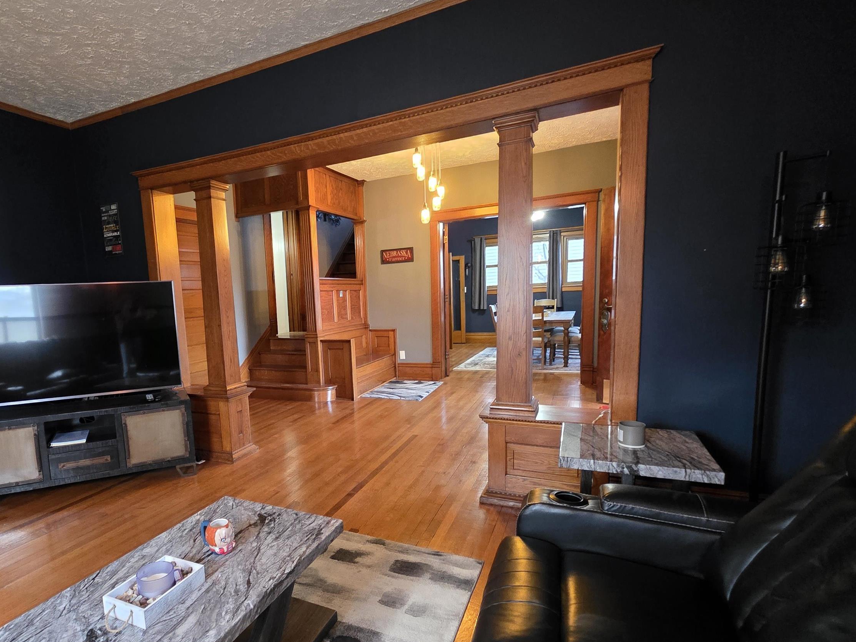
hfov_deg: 86.0
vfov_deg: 71.2
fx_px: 445
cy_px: 369
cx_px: 320
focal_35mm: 18
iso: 1000
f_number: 1.9
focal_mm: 2.2
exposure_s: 1/40
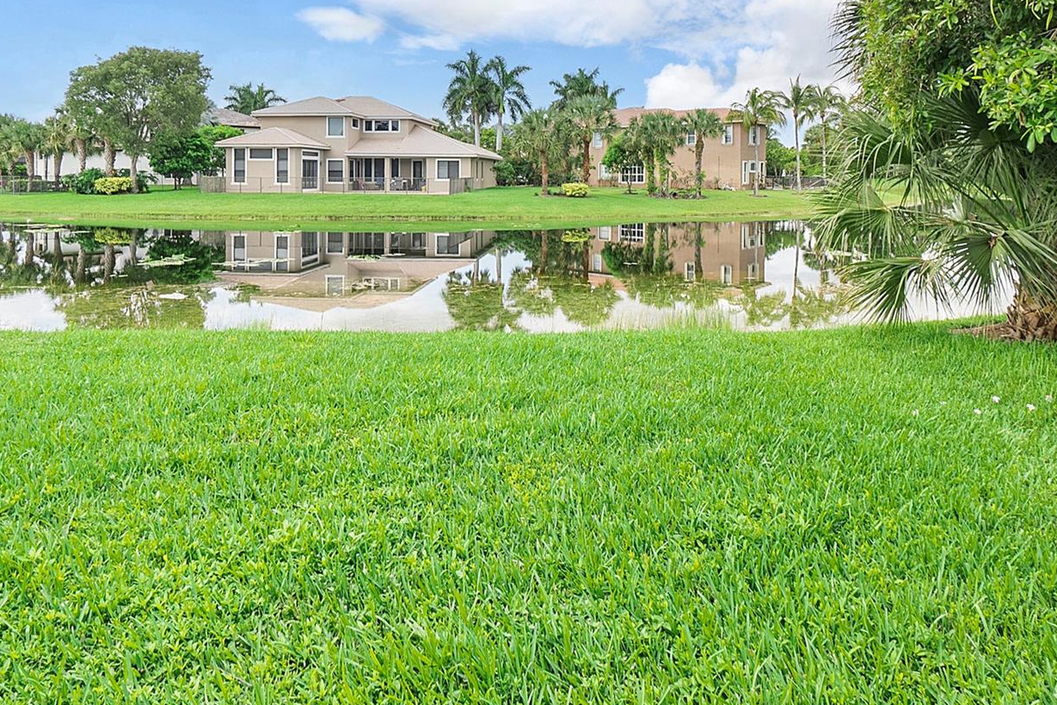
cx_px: 532
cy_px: 183
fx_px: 734
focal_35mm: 25
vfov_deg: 49.4
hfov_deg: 71.5
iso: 200
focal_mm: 10
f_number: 9
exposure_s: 1/160
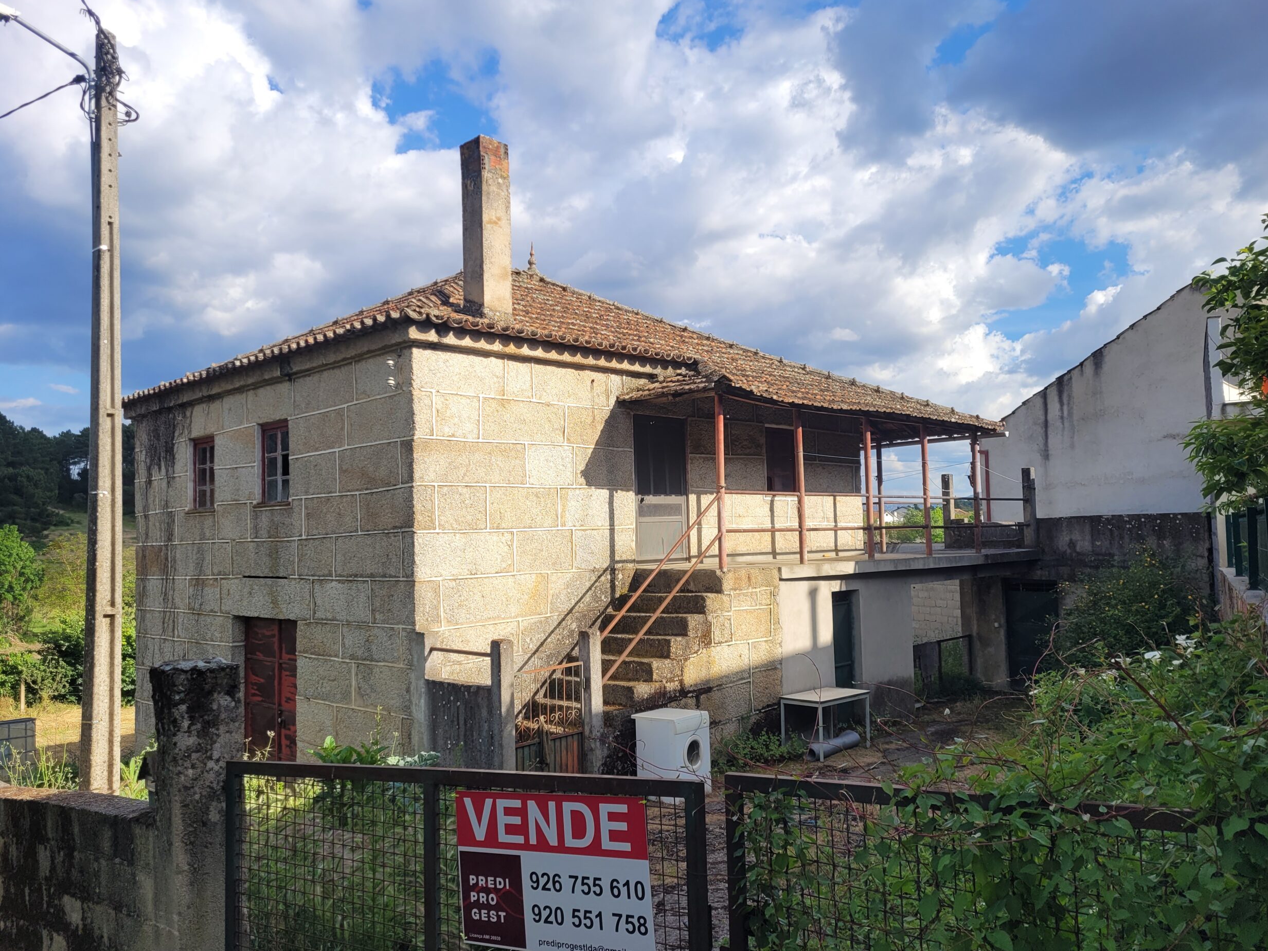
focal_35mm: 27
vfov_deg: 51.3
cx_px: 634
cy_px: 491
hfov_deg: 65.3
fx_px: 989
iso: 40
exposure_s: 1/1628
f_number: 1.8
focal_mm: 5.4
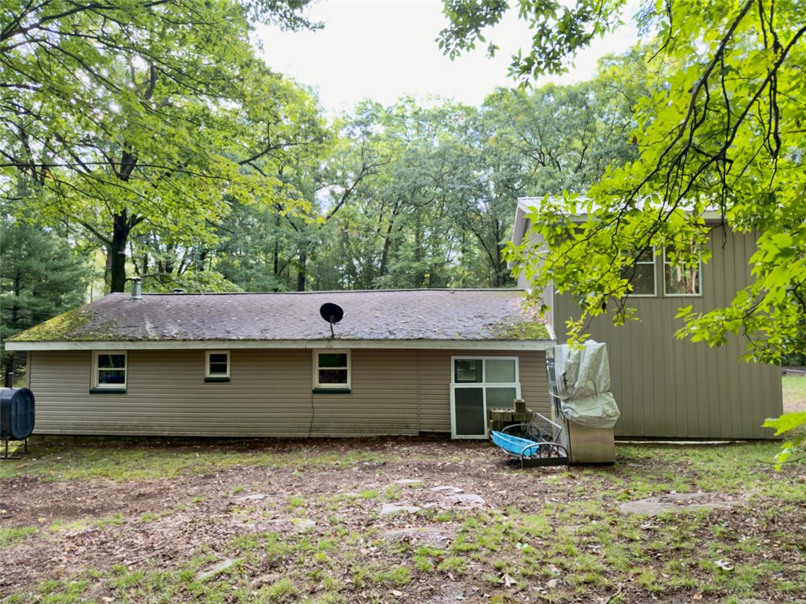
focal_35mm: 24
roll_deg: +0.0
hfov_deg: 71.6
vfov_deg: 56.8
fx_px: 559
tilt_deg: +4.0
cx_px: 403
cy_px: 302
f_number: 1.78
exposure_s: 1/171
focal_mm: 6.76
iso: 64
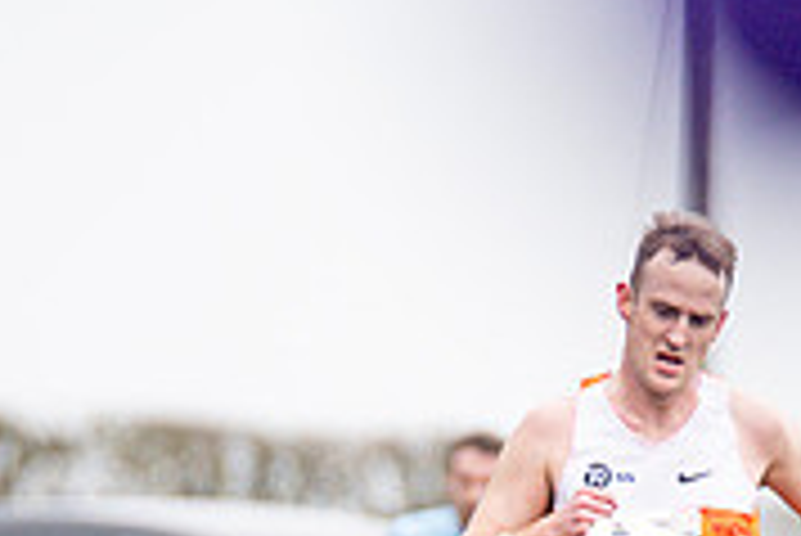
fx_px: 32622
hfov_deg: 1.4
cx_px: 608
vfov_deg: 0.9
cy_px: 703
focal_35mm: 1465
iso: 250
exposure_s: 1/1600
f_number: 2.8
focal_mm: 300
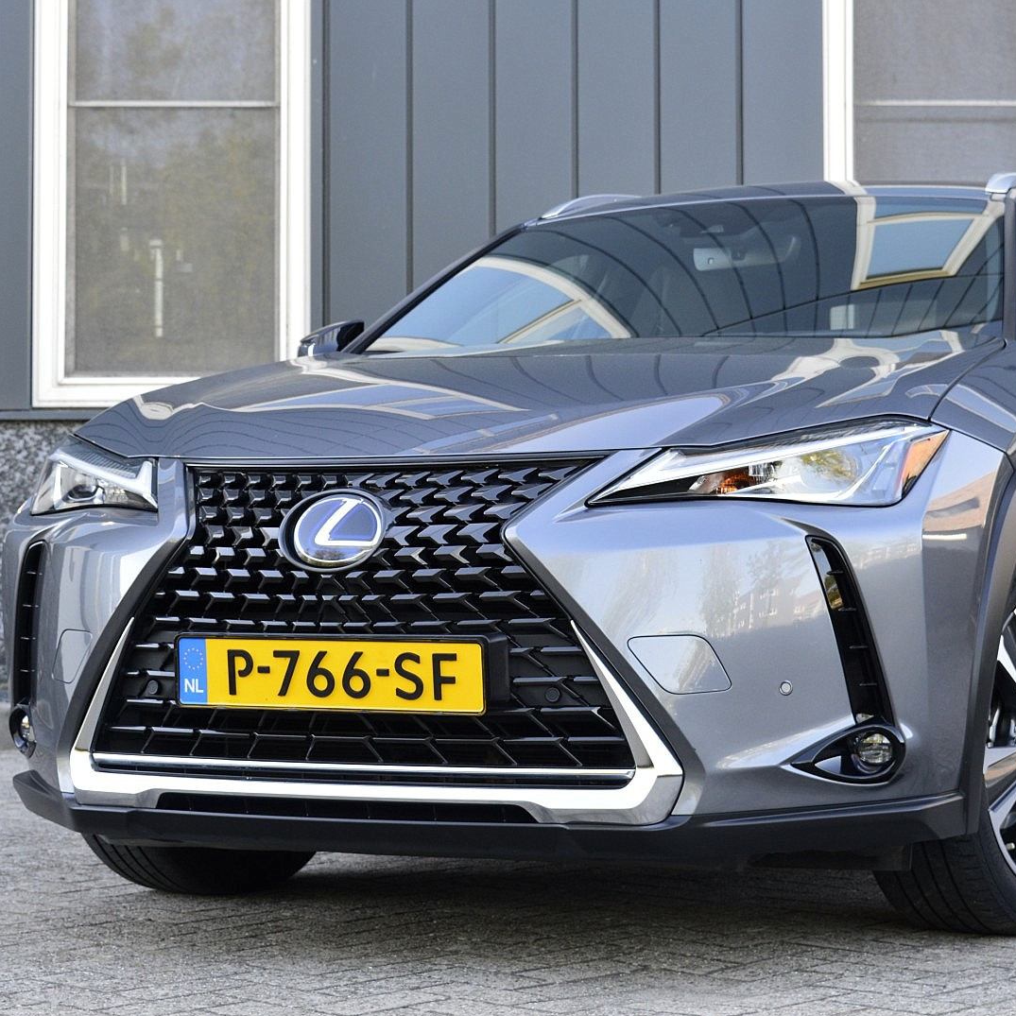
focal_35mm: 77
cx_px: 600
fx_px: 2557
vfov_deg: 22.5
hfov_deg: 22.4
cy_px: 509
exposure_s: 1/60
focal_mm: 40
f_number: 8
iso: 450
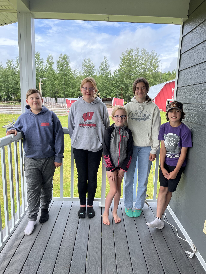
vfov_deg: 67.3
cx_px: 103
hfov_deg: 53.1
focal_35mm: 26
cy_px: 137
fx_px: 206
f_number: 1.6
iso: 50
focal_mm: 5.1
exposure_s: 1/928
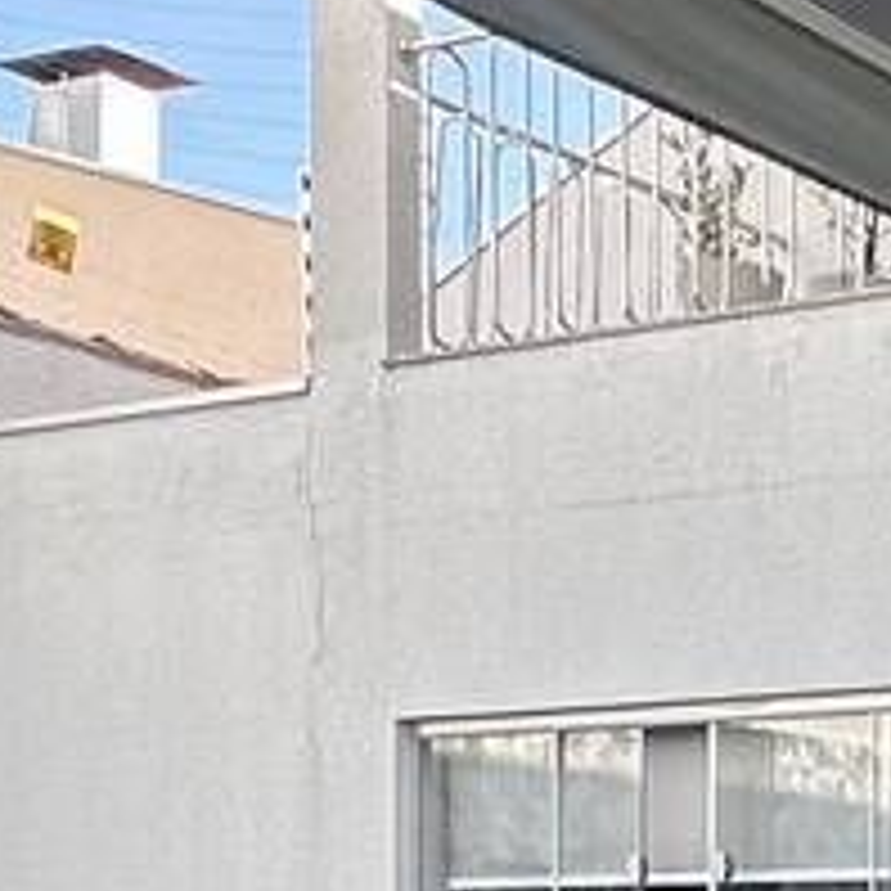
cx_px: 1480
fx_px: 2621
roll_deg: -0.6
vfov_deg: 18.1
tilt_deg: -1.1
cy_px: 1134
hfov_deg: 16.8
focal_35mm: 90
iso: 40
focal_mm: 2.22
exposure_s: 1/219
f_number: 2.2
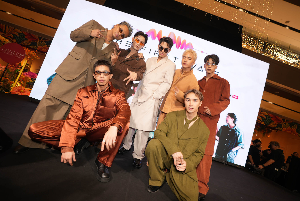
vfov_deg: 73.8
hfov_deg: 96.7
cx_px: 150
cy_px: 100
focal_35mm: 16
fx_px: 133
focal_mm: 16
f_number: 2.8
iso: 200
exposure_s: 1/100
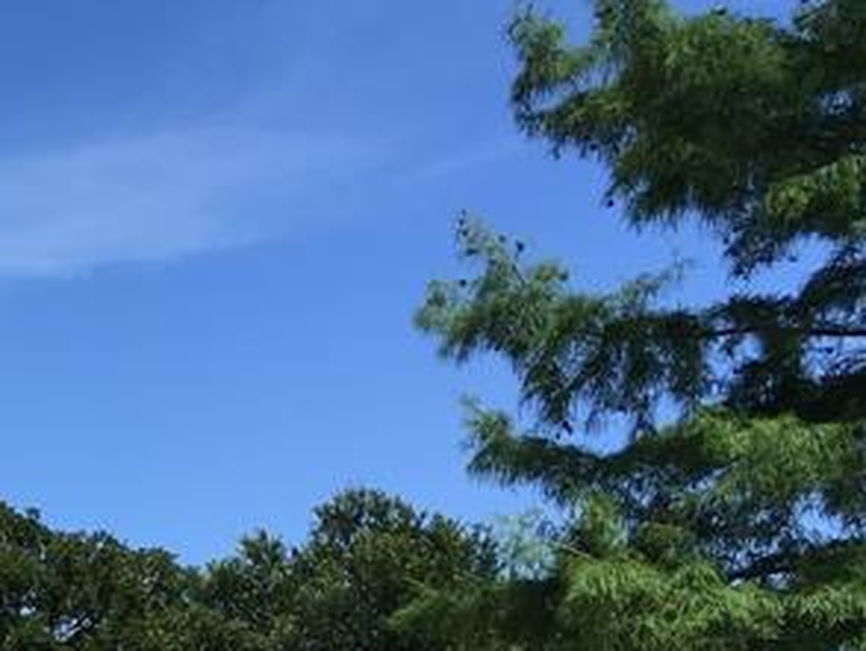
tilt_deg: +1.9
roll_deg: -0.9
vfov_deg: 13.9
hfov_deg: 17.4
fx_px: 2529
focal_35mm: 101
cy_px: 940
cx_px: -448
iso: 25
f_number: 2.2
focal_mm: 4.15
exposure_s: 1/1748
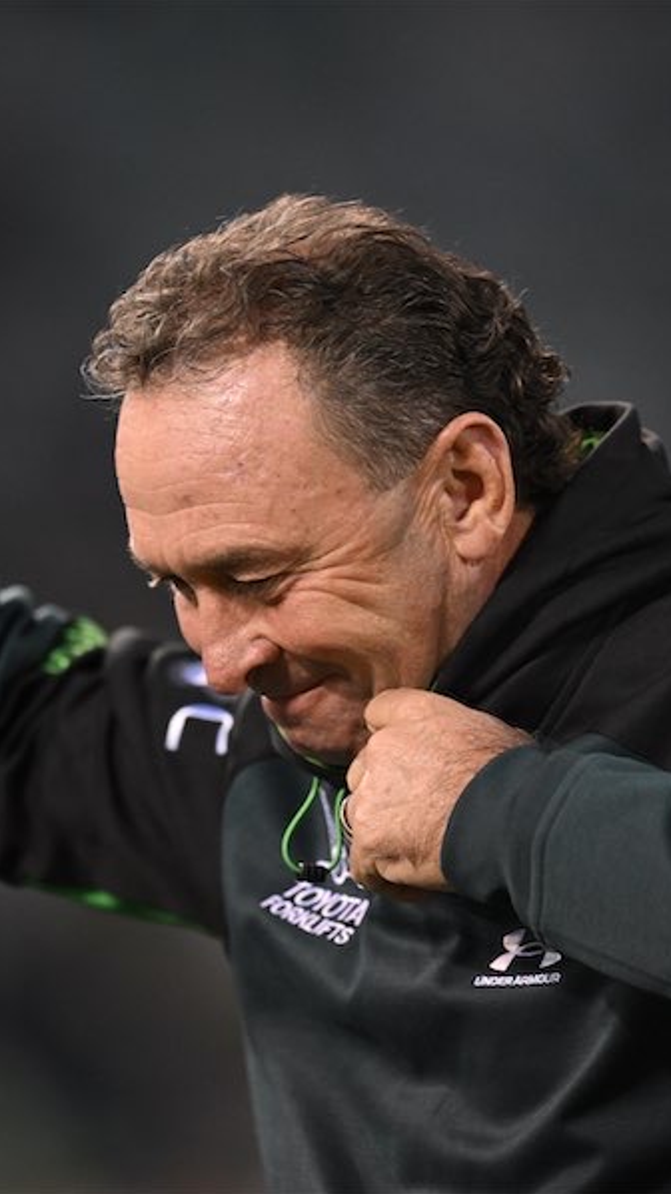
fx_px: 19976
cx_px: 252
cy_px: 597
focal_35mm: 631
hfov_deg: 1.9
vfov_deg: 3.4
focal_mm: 400
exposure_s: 1/800
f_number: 2.8
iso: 2500
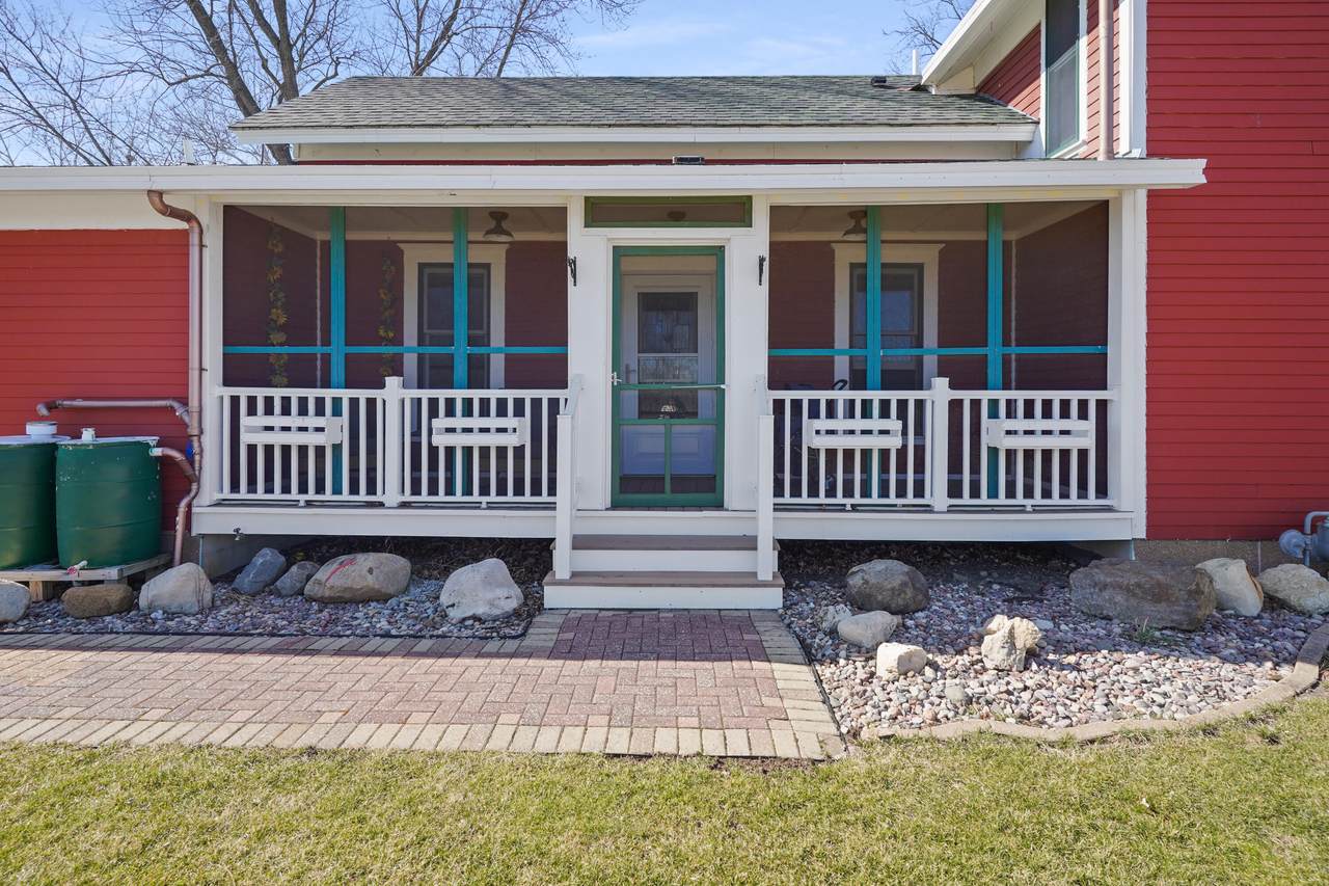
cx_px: 664
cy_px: 443
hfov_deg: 93.3
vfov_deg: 70.4
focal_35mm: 17
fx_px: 627
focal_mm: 17
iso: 400
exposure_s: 1/160
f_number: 6.3
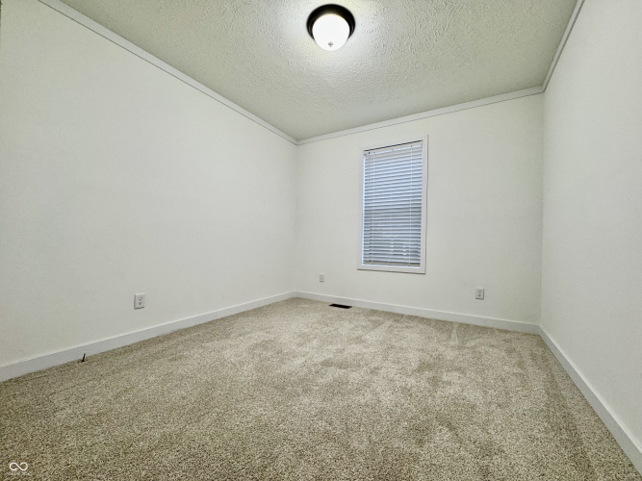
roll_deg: -1.3
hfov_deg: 102.1
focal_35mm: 14
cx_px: 321
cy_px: 240
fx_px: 260
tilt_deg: +0.6
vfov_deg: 85.7
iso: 160
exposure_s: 1/60
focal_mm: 2.22
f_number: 2.2
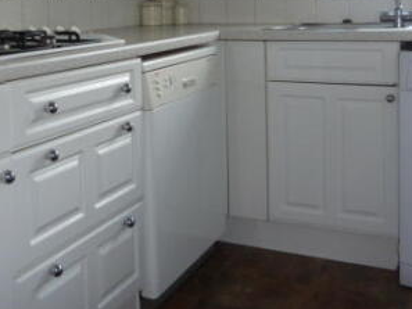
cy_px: 17
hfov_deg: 38.8
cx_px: 181
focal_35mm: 49
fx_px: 583
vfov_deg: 28.3
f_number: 3.3
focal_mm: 4.1
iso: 100
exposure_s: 1/30
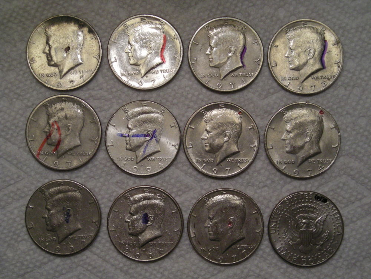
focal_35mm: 76
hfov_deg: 25.7
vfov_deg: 19.4
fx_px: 815
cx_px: 186
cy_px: 140
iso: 200
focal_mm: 12.3
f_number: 3.9
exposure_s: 1/61.7
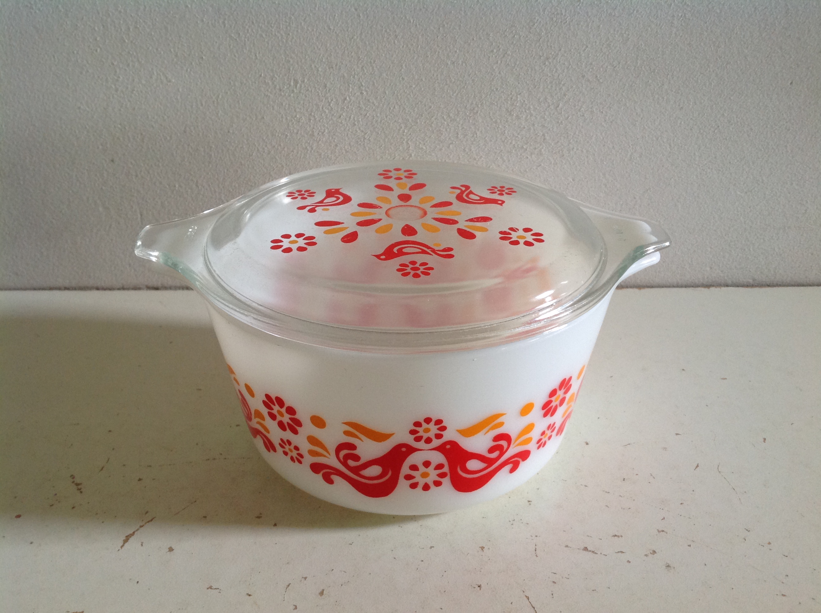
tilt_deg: -27.9
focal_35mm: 35
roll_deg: -0.7
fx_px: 829
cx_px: 410
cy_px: 306
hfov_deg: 52.7
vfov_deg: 40.6
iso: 100
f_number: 2.4
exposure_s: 1/15
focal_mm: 4.28
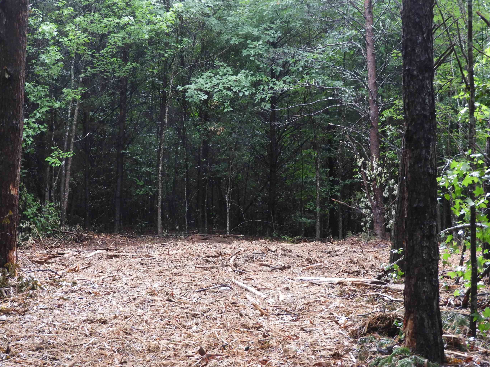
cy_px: 195
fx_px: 1118
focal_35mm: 79
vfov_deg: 18.7
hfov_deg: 24.7
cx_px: 253
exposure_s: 1/30
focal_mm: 12.5
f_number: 4.5
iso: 200
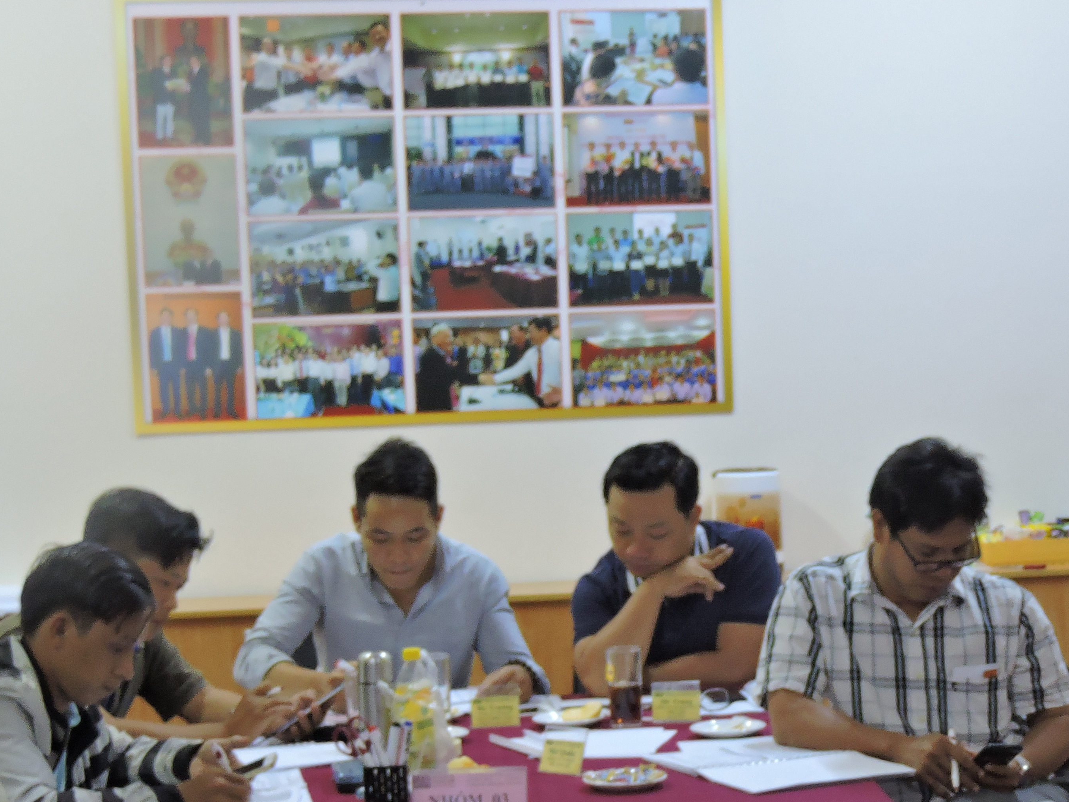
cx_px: 711
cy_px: 570
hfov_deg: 22.9
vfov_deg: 17.3
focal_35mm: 85
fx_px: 2625
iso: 400
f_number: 3.6
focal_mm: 8.9
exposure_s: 1/15
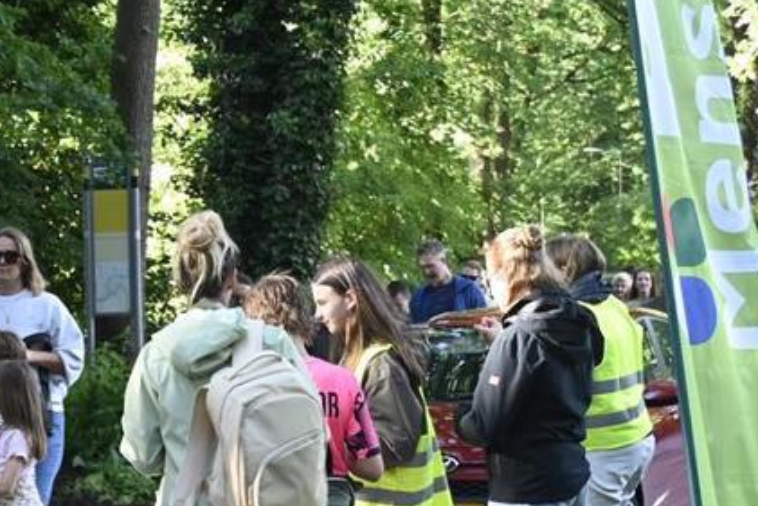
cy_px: 529
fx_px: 2380
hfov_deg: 17.8
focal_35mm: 113
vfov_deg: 12.0
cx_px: 90
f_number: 4
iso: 500
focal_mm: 32.5
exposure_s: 1/125
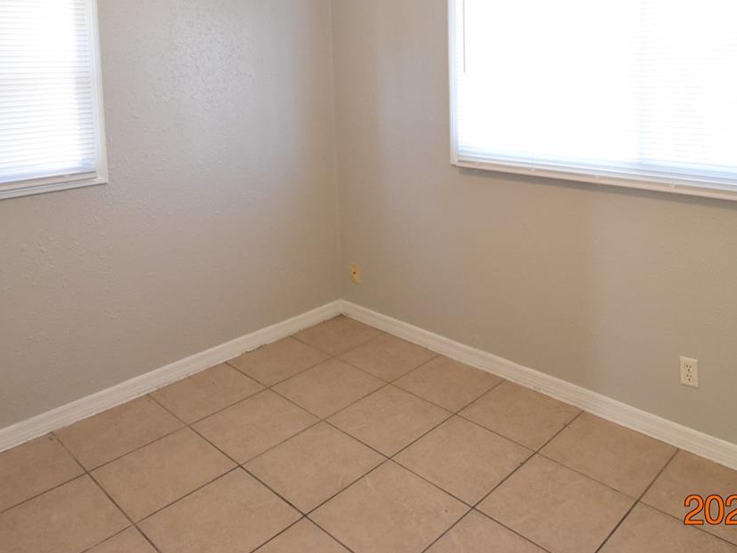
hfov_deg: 63.2
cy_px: 105
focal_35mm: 28
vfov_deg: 46.9
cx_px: 420
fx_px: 596
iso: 1250
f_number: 3.5
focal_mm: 10
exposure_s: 1/60
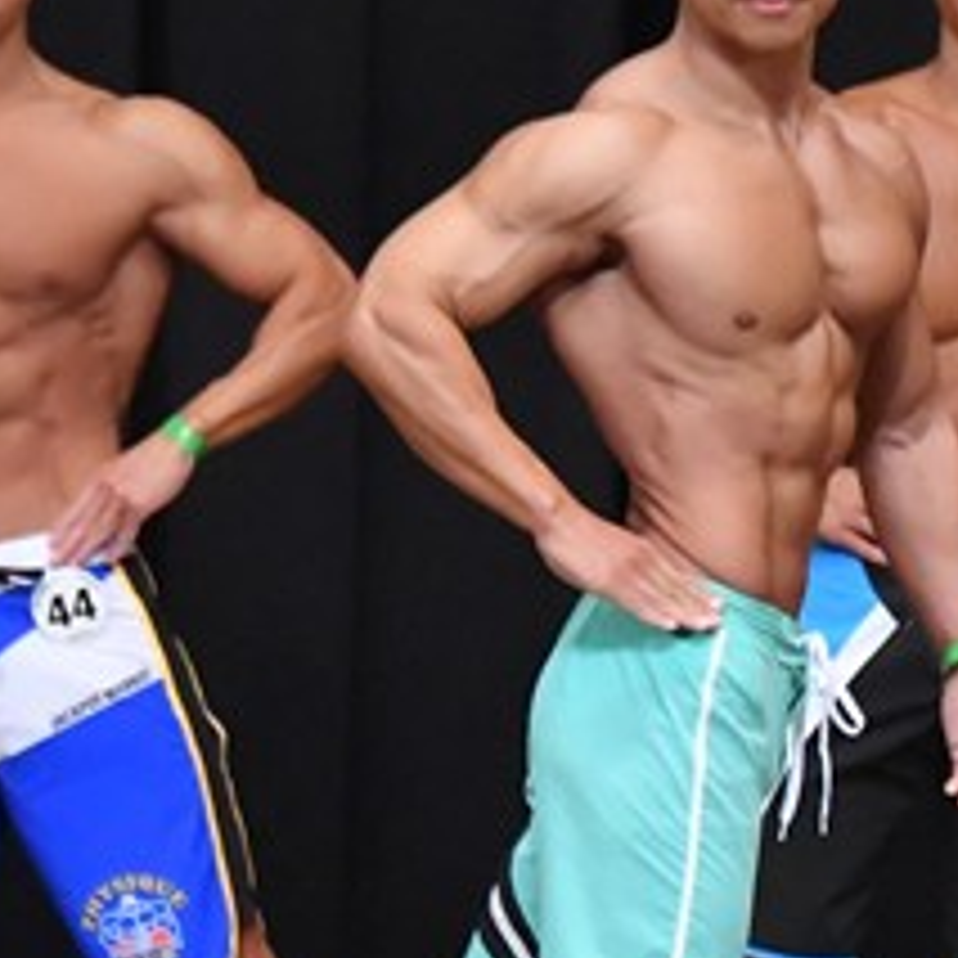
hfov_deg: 2.6
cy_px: 603
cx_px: 1158
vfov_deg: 2.6
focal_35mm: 671
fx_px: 21010
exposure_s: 1/400
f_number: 5.6
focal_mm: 145
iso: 8000
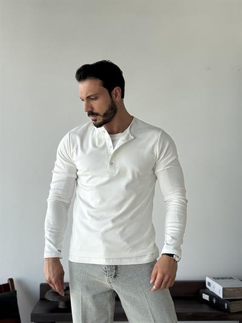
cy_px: 162
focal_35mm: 48
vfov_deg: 39.6
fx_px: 447
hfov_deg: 30.3
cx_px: 121
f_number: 1.78
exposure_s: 1/574
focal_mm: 6.76
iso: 80
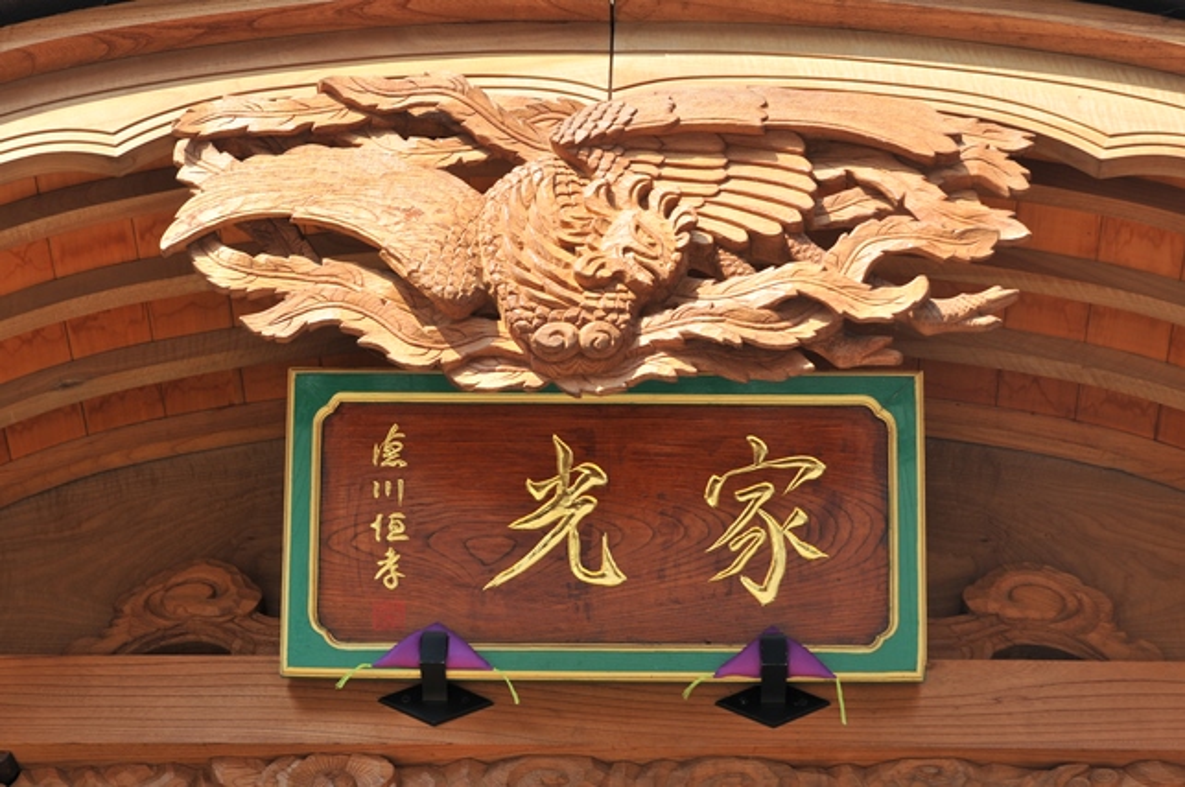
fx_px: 3698
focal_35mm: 112
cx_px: 592
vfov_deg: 12.1
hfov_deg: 18.2
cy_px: 394
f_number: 8
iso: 200
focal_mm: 75
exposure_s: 1/125
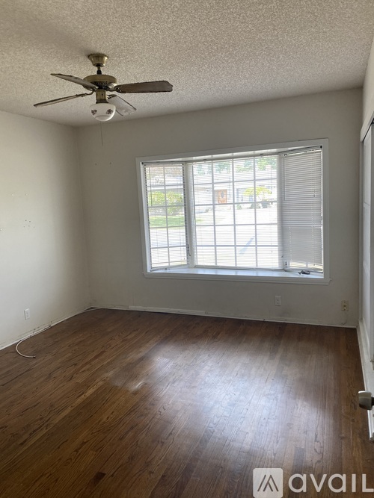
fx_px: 375
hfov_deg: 53.0
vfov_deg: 67.3
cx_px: 187
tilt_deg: -6.7
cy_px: 249
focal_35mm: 26
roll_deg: +2.7
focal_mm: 4.25
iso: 100
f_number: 1.8
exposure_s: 1/122
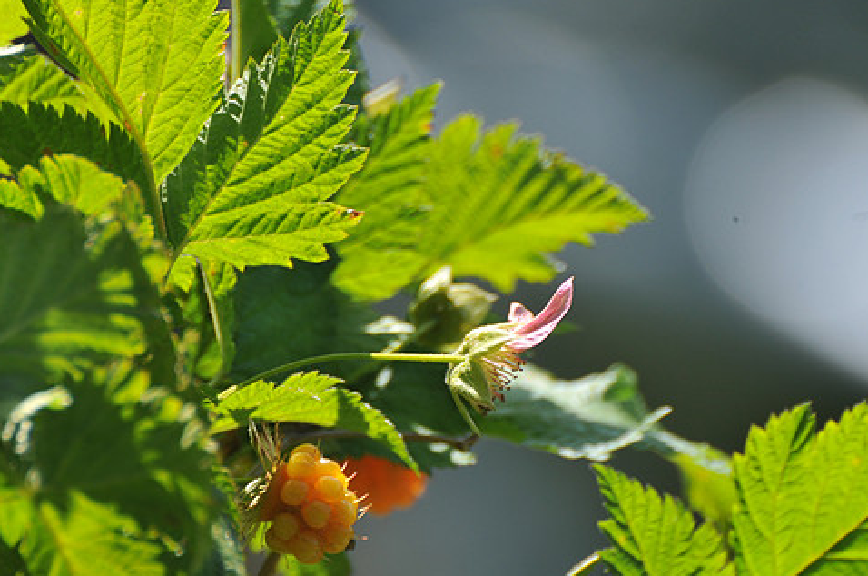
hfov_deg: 3.8
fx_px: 13142
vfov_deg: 2.5
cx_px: 507
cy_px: 323
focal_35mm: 546
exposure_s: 1/250
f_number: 8
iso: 200
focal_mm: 300
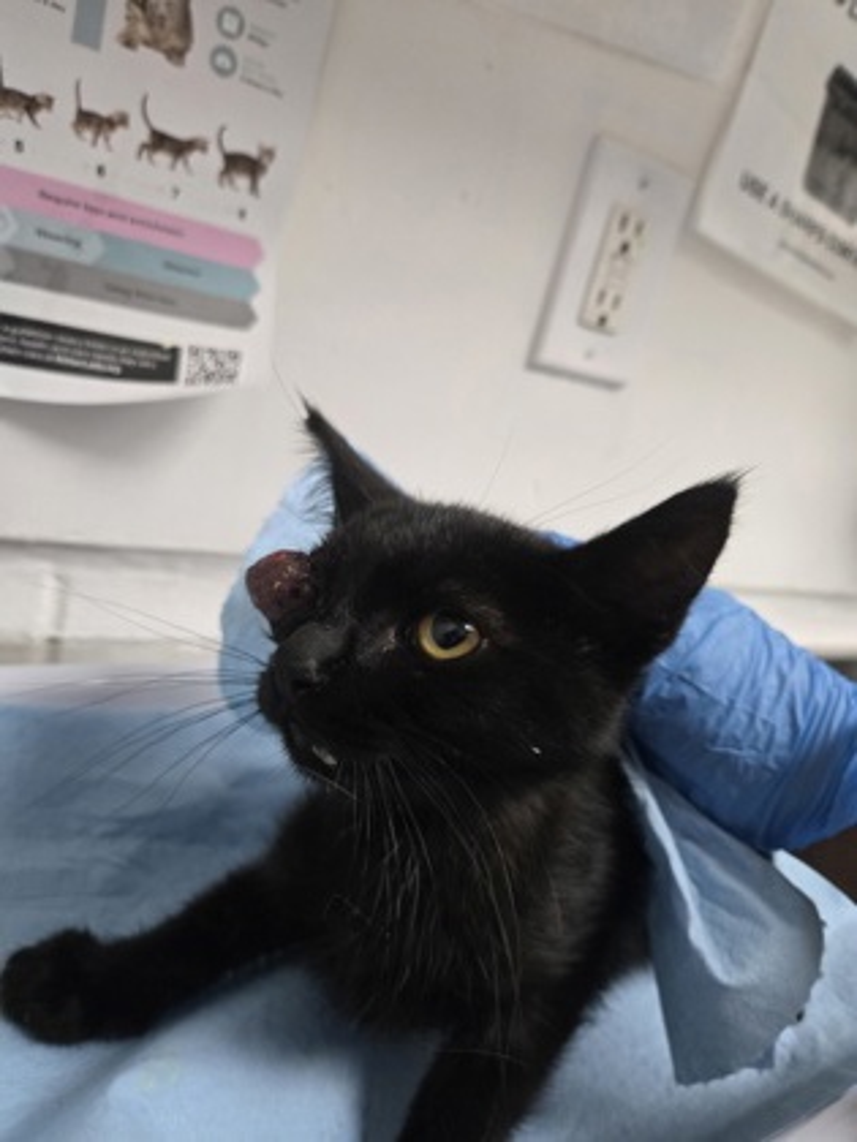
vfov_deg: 73.9
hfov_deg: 58.9
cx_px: 428
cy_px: 571
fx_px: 759
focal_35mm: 23
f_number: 1.8
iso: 400
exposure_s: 1/120
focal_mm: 5.4
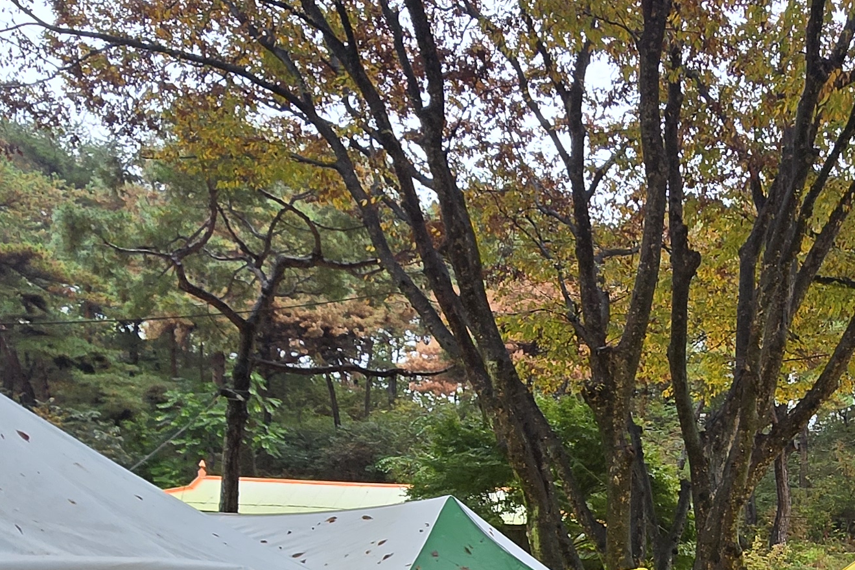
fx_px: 974
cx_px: 650
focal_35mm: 41
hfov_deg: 45.6
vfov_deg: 29.3
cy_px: 634
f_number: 2.2
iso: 32
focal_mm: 1.7
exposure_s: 1/120
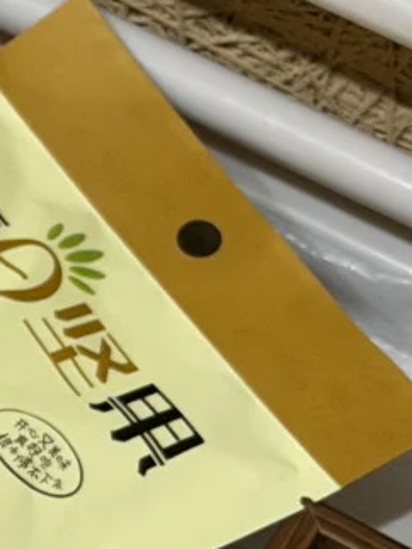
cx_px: -480
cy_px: 335
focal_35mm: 214
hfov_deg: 6.7
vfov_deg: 9.2
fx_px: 3398
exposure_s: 1/25
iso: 500
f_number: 1.78
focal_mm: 6.76
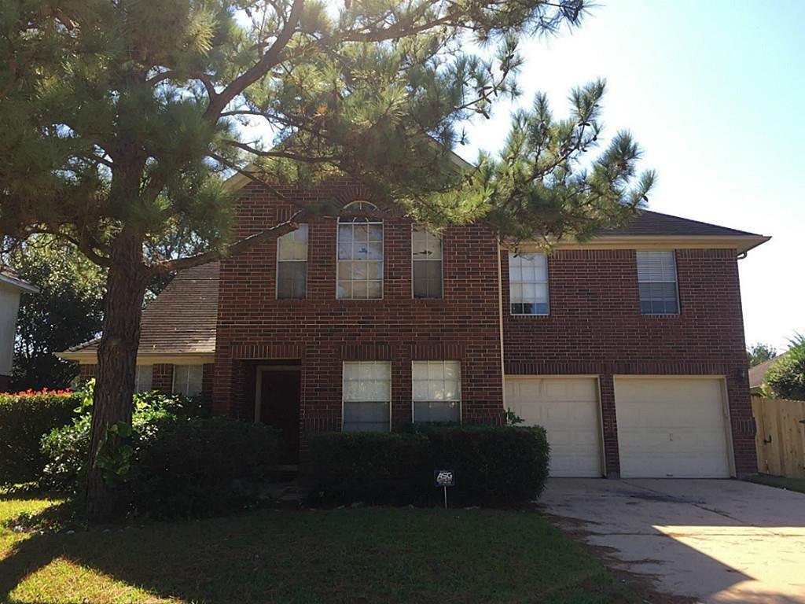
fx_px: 674
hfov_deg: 61.7
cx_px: 402
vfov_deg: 48.2
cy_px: 302
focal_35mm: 29
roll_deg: -1.3
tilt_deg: +11.3
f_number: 2.2
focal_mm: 4.15
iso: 32
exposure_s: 1/648
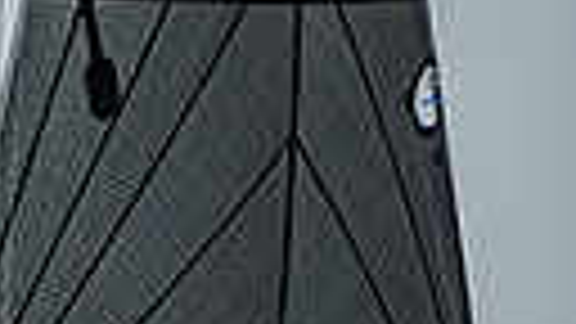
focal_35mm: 1913
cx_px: -716
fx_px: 29218
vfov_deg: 0.6
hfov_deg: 1.1
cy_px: 461
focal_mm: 400
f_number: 8
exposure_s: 1/2500
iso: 320
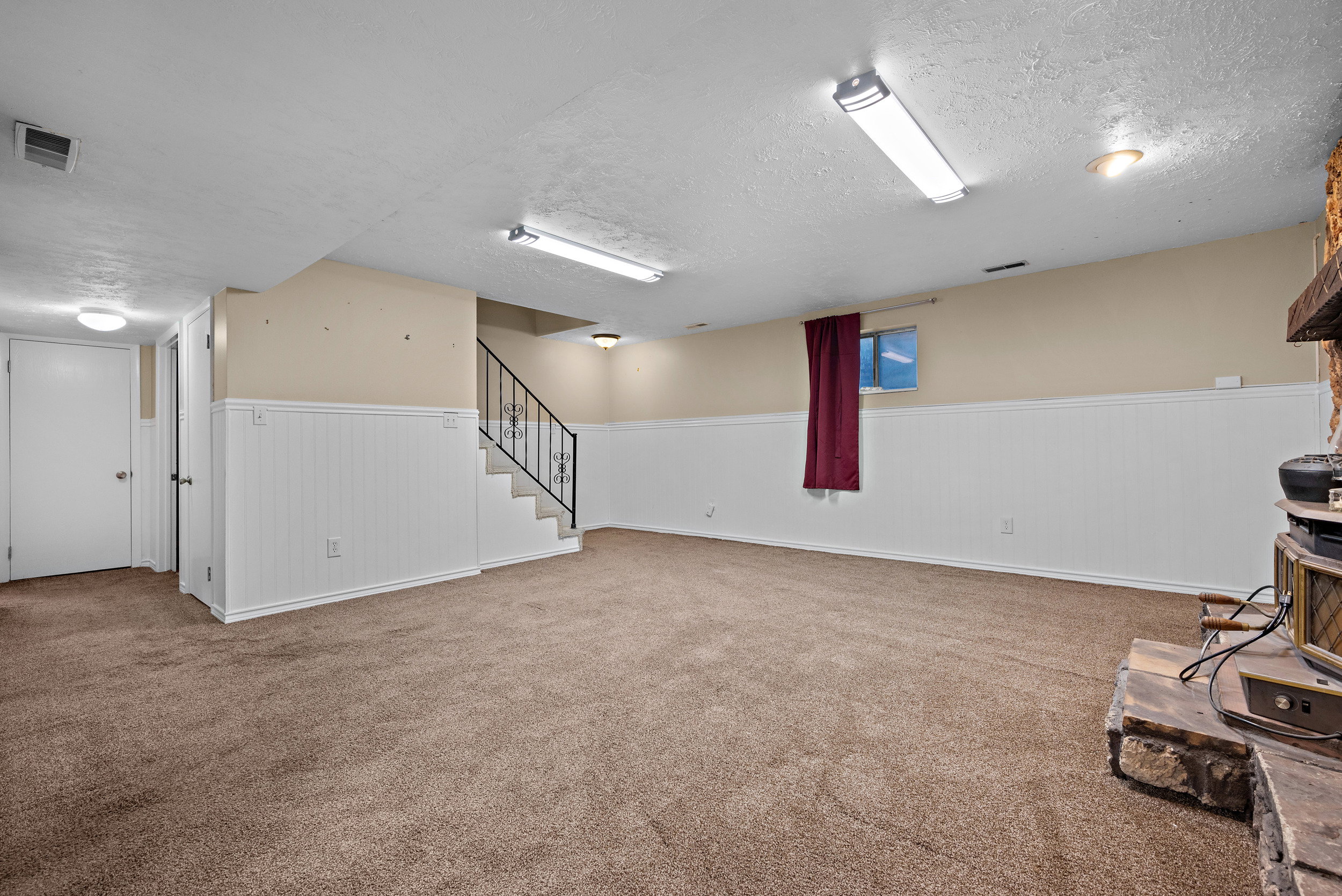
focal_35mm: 16
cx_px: 671
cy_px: 448
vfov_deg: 75.6
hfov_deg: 98.5
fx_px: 578
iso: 500
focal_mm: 15.5
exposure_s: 1/2
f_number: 8
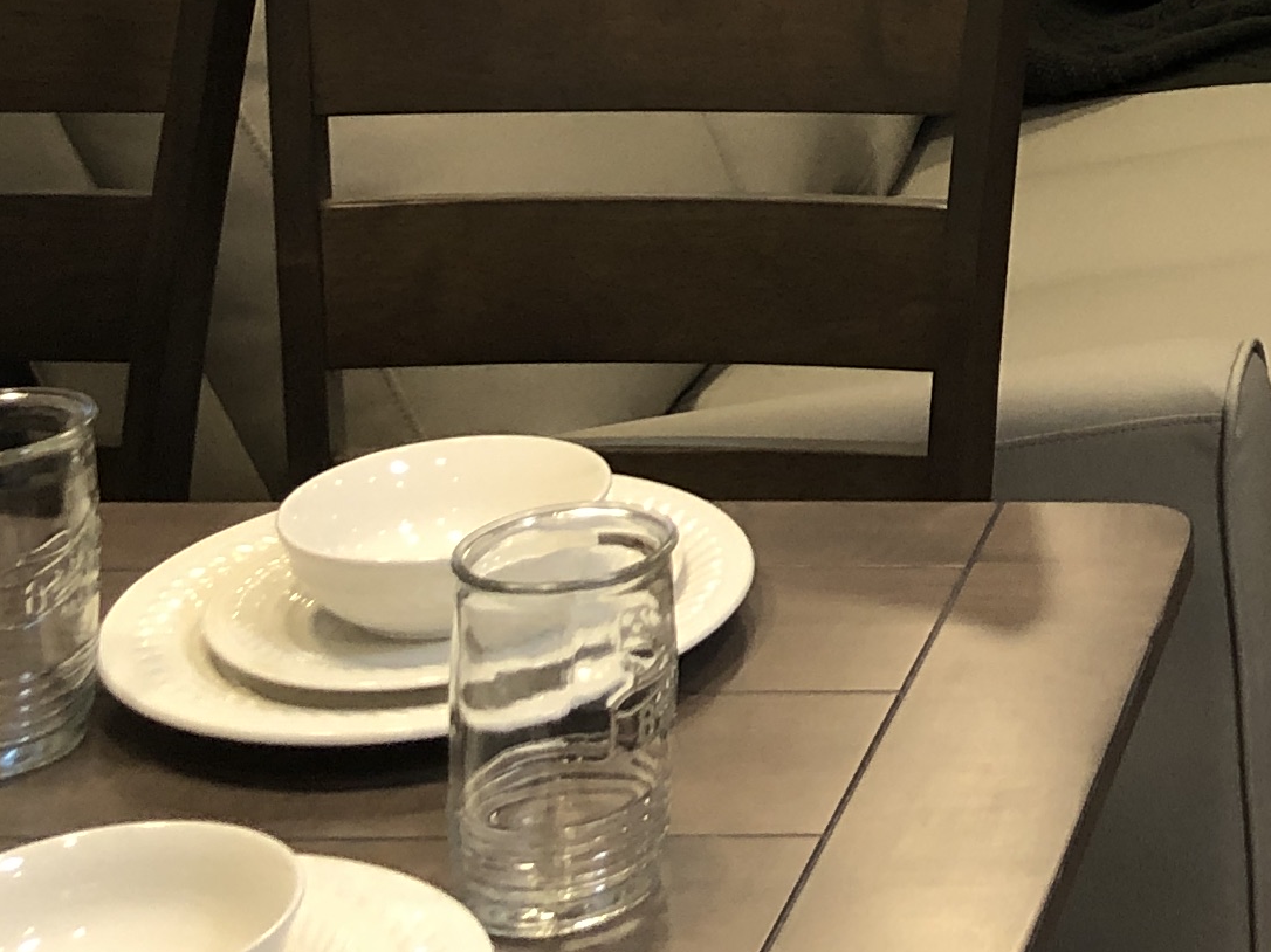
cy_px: -734
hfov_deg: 16.6
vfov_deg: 13.0
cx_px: 2076
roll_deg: -0.2
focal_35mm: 104
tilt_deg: -6.6
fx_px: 3818
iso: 40
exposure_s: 1/21
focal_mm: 3.99
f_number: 1.8
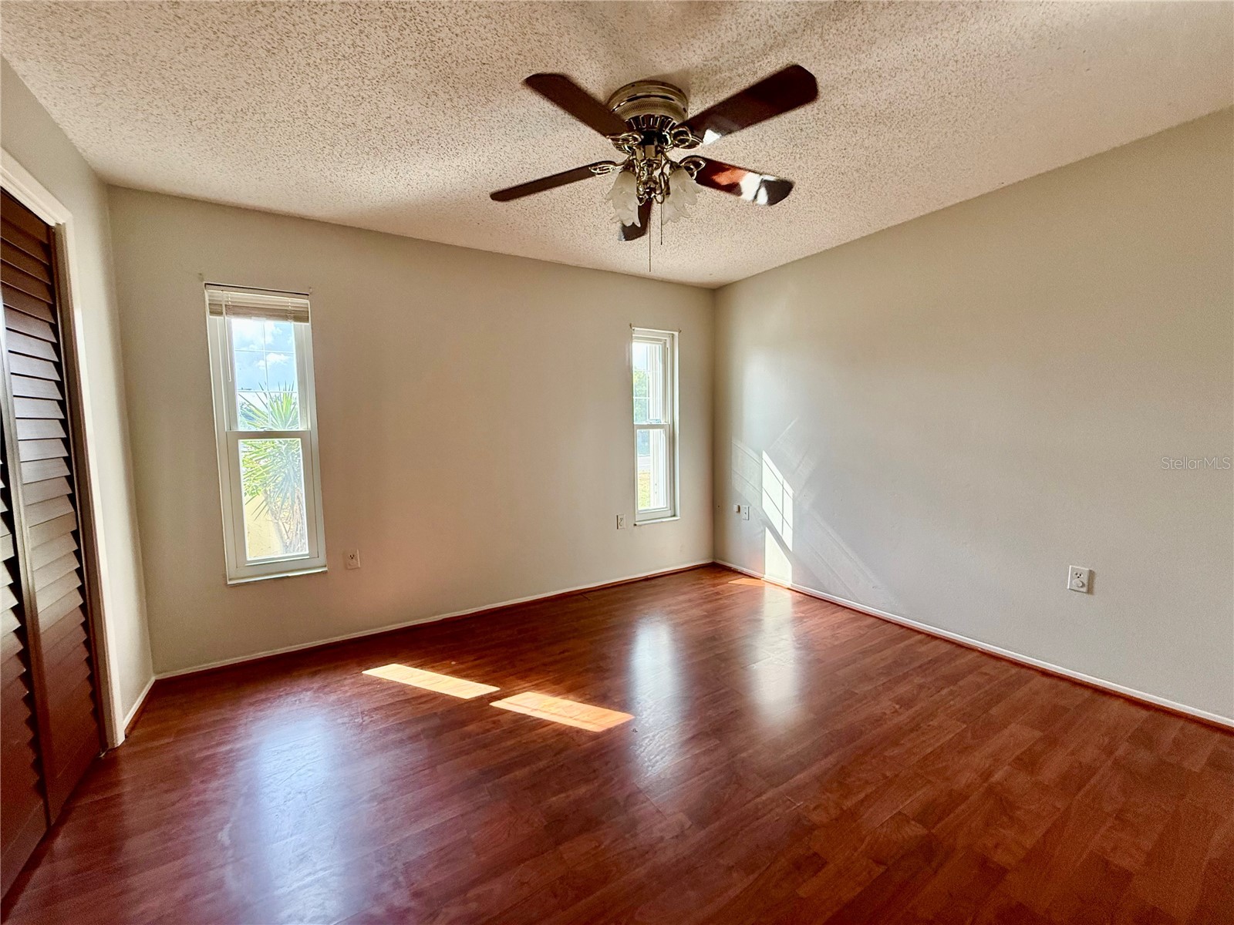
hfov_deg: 102.1
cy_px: 462
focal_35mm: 14
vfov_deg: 85.7
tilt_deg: -3.3
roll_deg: +0.3
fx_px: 499
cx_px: 617
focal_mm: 2.22
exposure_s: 1/99
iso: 160
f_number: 2.2
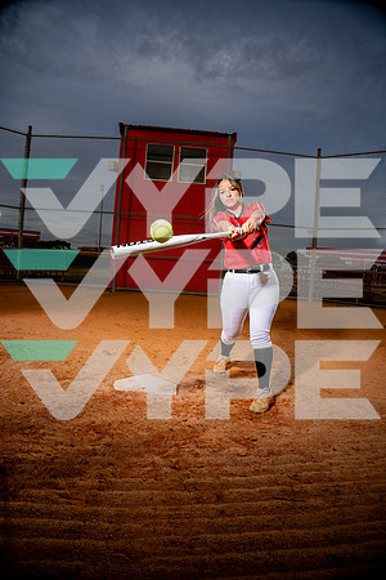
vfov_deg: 84.0
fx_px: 322
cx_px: 193
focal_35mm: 20
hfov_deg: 61.9
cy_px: 290
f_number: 4
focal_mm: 20
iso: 200
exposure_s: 1/1600
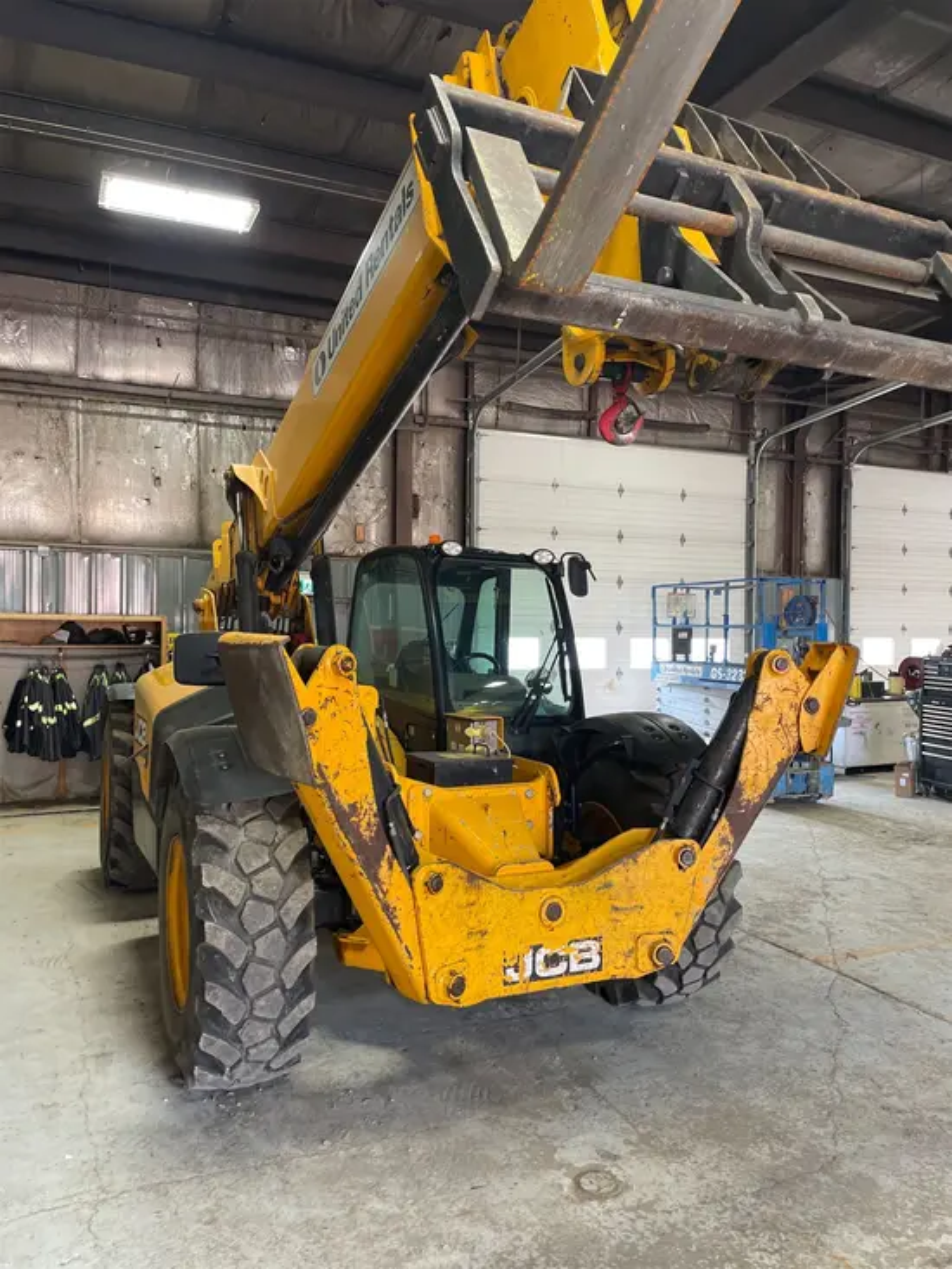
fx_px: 953
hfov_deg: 53.1
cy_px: 634
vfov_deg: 67.3
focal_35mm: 26
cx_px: 476
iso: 125
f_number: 1.6
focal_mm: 4.2
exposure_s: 1/60
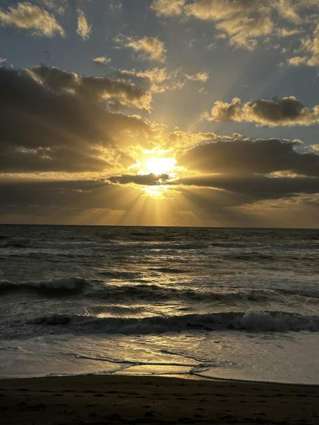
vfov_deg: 39.7
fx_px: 590
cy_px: 212
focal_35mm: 48
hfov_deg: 30.3
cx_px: 160
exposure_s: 1/8929
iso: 64
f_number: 1.78
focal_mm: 6.86
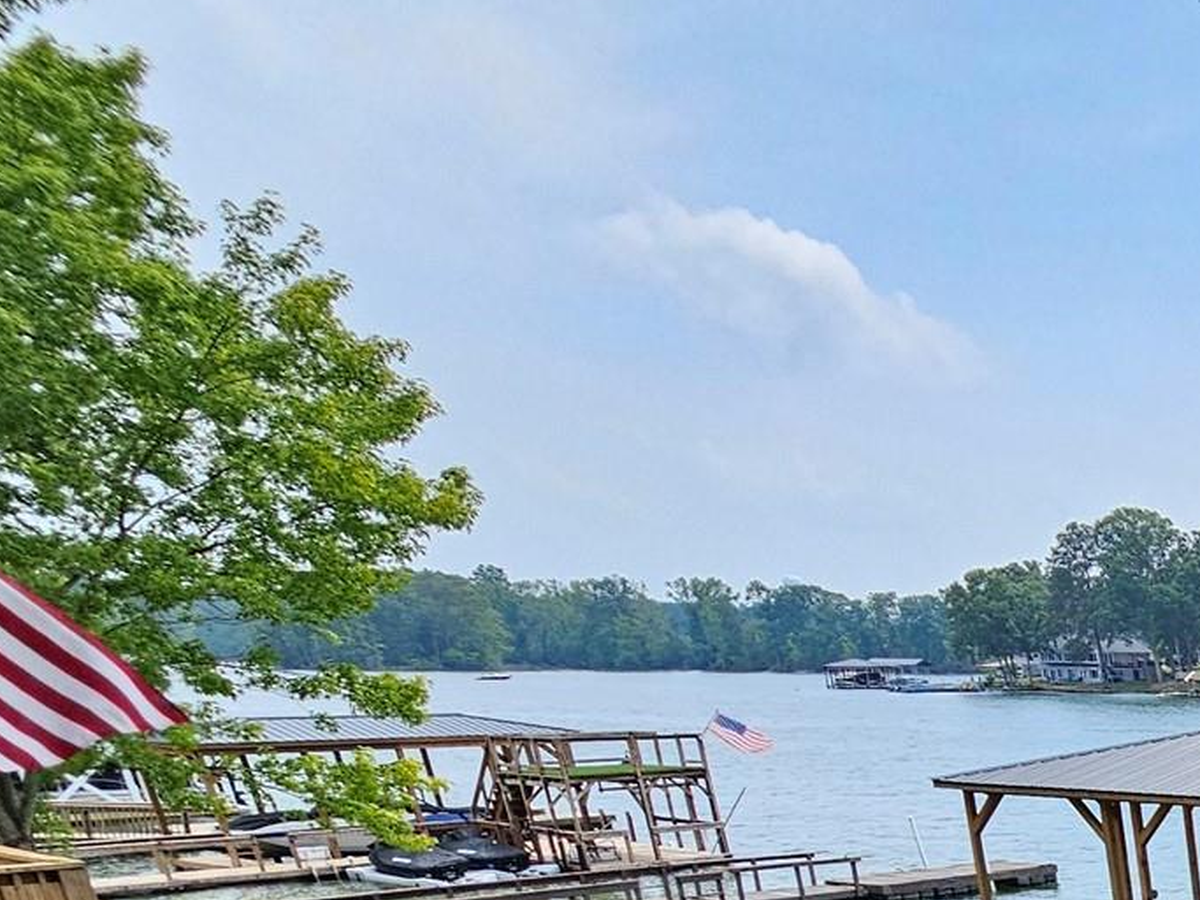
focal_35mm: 39
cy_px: 1209
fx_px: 1352
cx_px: 1760
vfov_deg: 28.9
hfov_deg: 30.0
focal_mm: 2.2
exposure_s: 1/738
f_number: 2.2
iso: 50
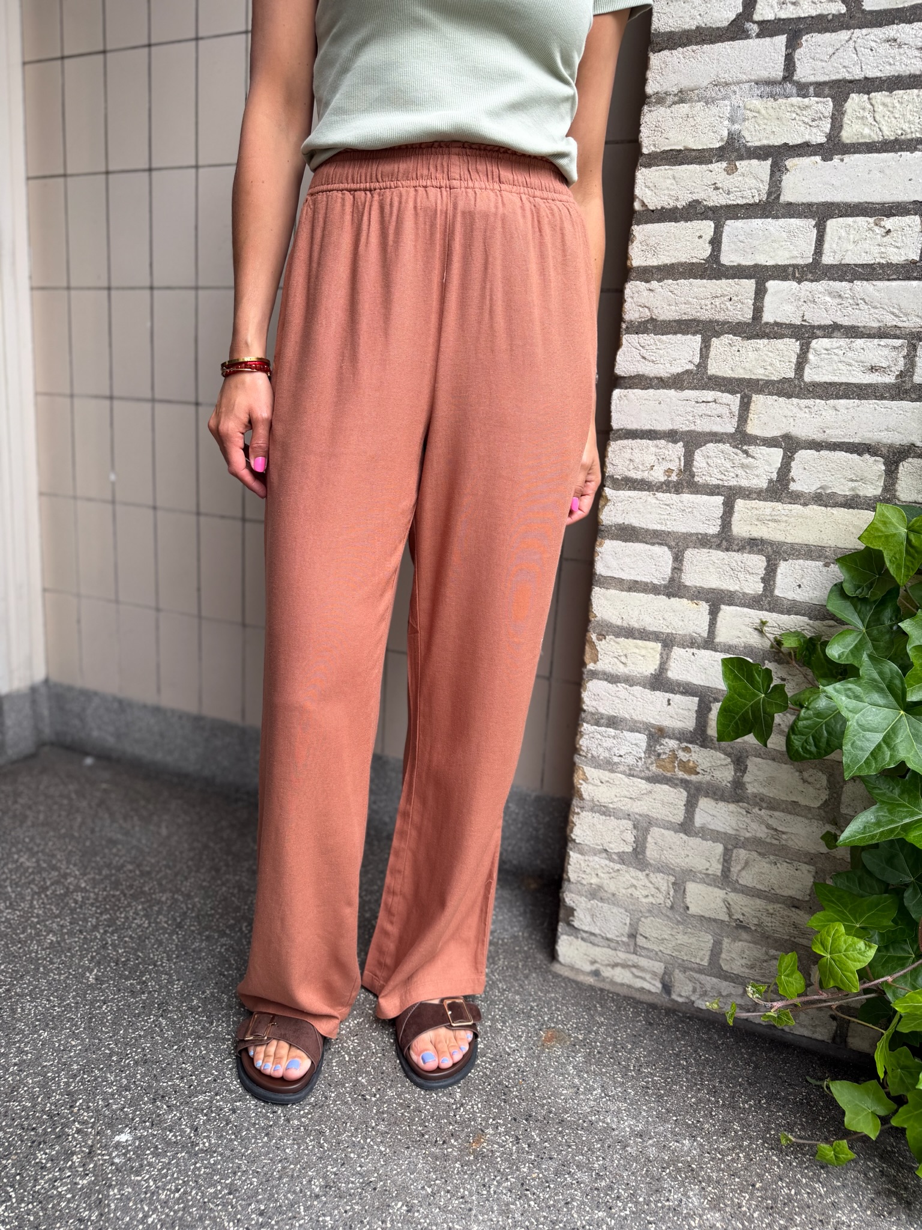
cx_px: 461
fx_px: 852
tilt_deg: -12.7
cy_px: 615
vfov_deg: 71.6
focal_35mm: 24
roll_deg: -4.3
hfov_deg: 56.8
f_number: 1.78
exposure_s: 1/173
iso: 64
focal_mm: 6.76
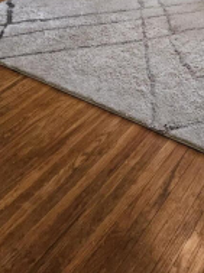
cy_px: -64
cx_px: 214
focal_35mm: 46
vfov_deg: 32.9
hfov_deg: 29.0
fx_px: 363
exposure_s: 1/60
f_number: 2.2
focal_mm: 1.74
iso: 320
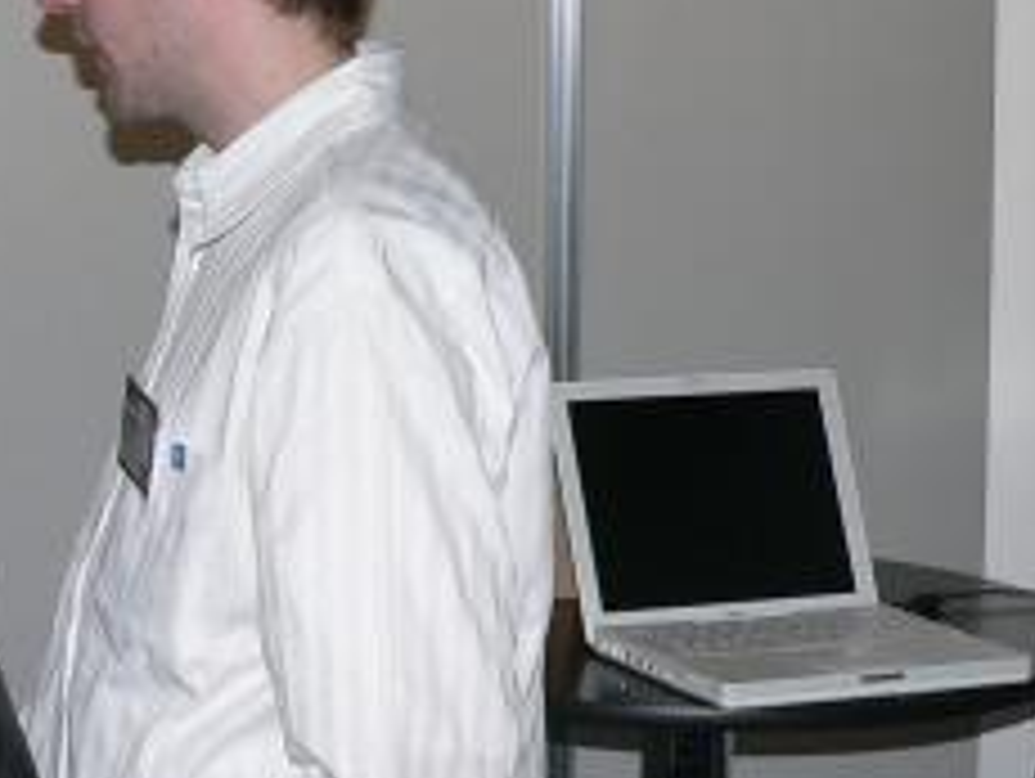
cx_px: 117
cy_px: 346
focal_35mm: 100
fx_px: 2993
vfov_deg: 14.8
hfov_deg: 19.3
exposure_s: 1/250
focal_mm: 6
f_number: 2.8
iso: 100
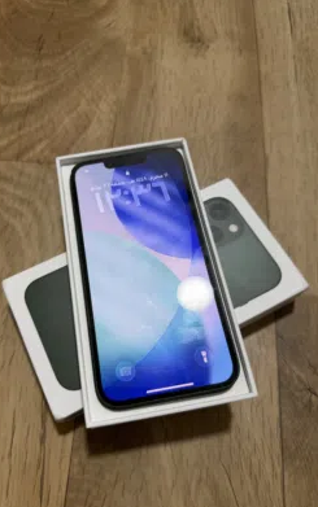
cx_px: 134
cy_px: 257
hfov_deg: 47.5
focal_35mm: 26
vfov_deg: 70.4
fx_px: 360
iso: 125
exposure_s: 1/60
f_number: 1.78
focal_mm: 6.76
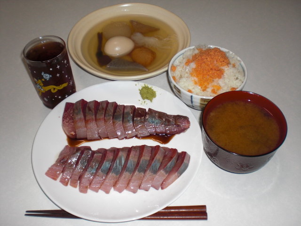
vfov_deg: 37.7
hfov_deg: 49.0
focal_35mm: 38
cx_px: 150
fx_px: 330
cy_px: 113
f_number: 3.1
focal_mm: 6.3
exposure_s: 1/60
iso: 100
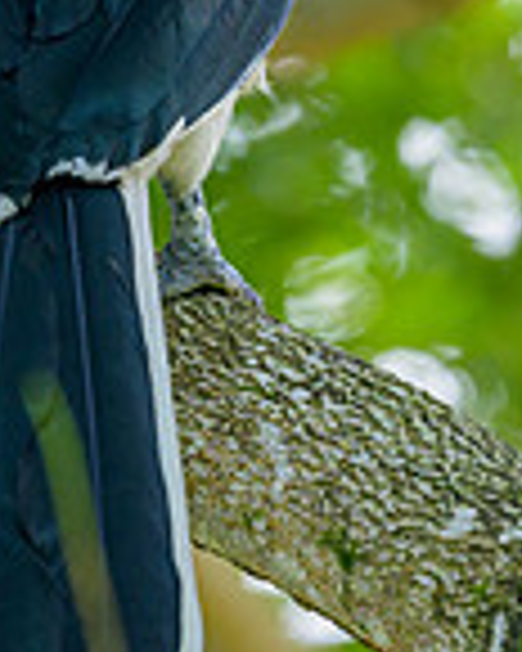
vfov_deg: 1.1
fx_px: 34664
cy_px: 14
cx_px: -533
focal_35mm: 1795
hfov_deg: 0.9
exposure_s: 1/320
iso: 320
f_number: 5.6
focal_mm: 400
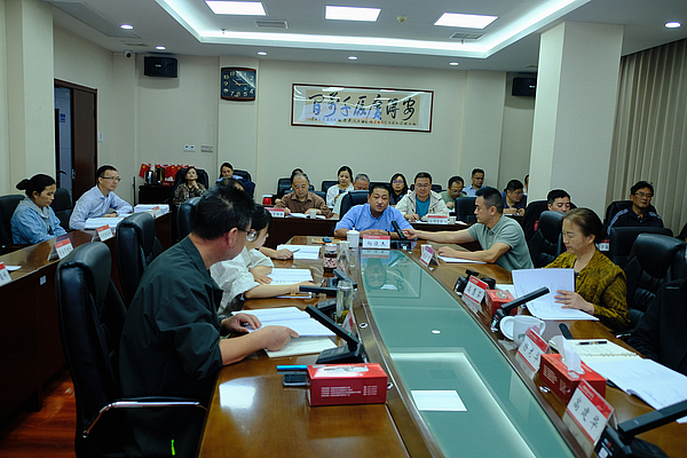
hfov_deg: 63.7
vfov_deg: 45.0
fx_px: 553
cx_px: 344
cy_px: 229
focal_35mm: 29
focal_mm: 19.5
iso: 400
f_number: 3.6
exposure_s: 1/70
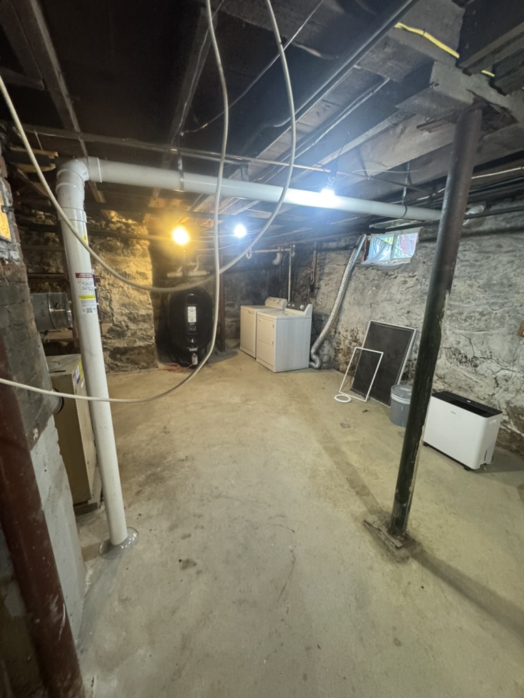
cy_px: 349
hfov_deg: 85.7
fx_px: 283
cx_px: 262
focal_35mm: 14
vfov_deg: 102.1
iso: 640
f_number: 2.2
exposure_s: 1/60
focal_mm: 2.22
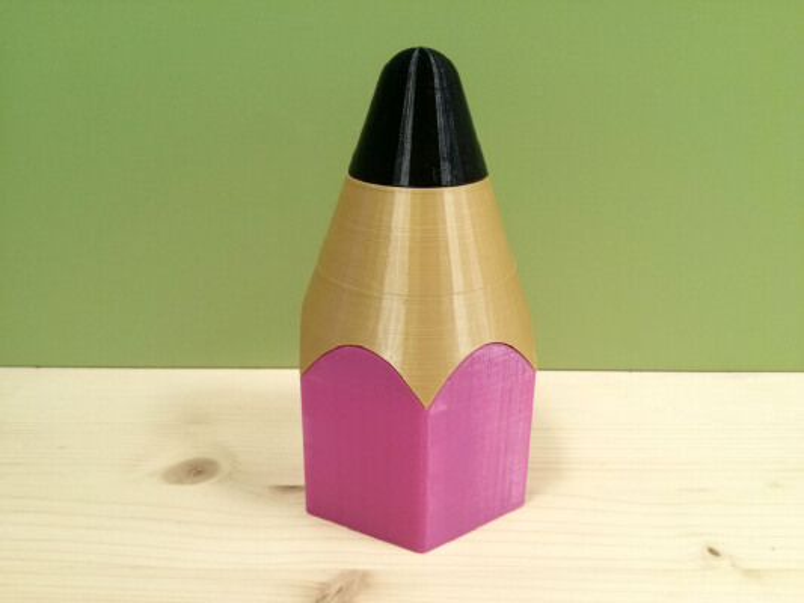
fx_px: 627
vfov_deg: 51.4
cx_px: 402
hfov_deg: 65.3
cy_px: 302
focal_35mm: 27
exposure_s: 1/33.3
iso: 100
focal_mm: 3.79
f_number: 2
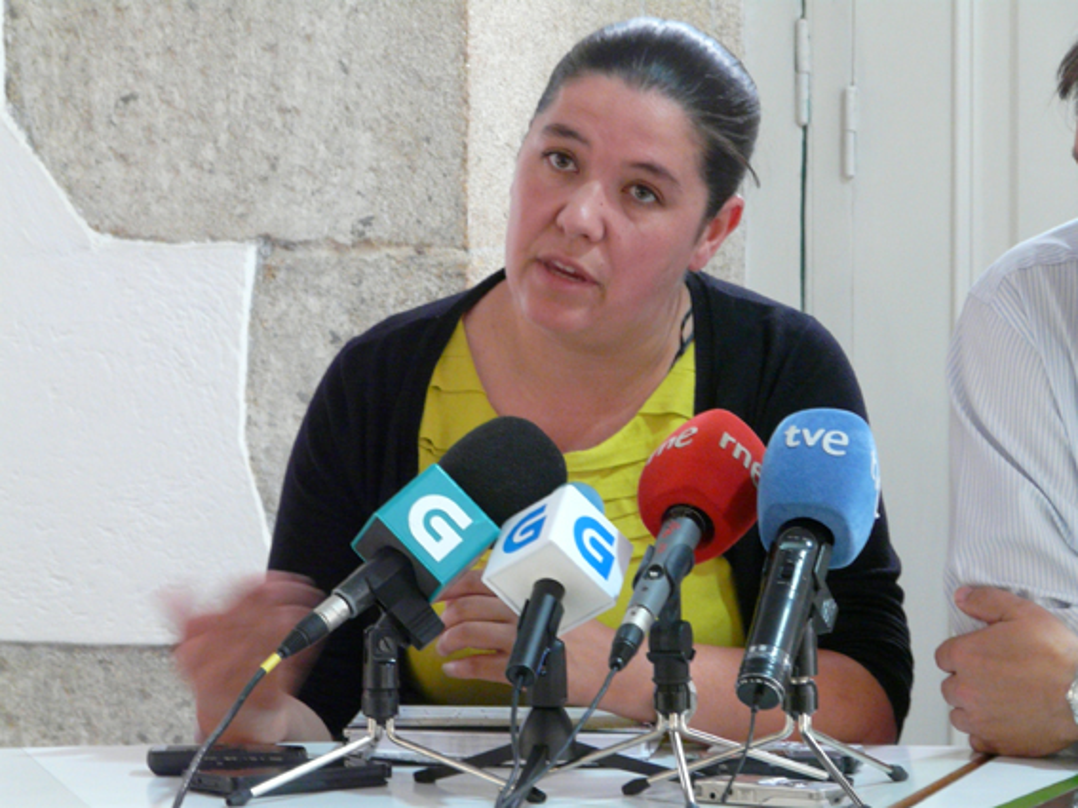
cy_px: 404
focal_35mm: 206
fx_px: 6414
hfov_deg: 9.6
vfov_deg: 7.2
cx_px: 539
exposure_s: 1/10
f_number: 3.6
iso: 400
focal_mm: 33.8
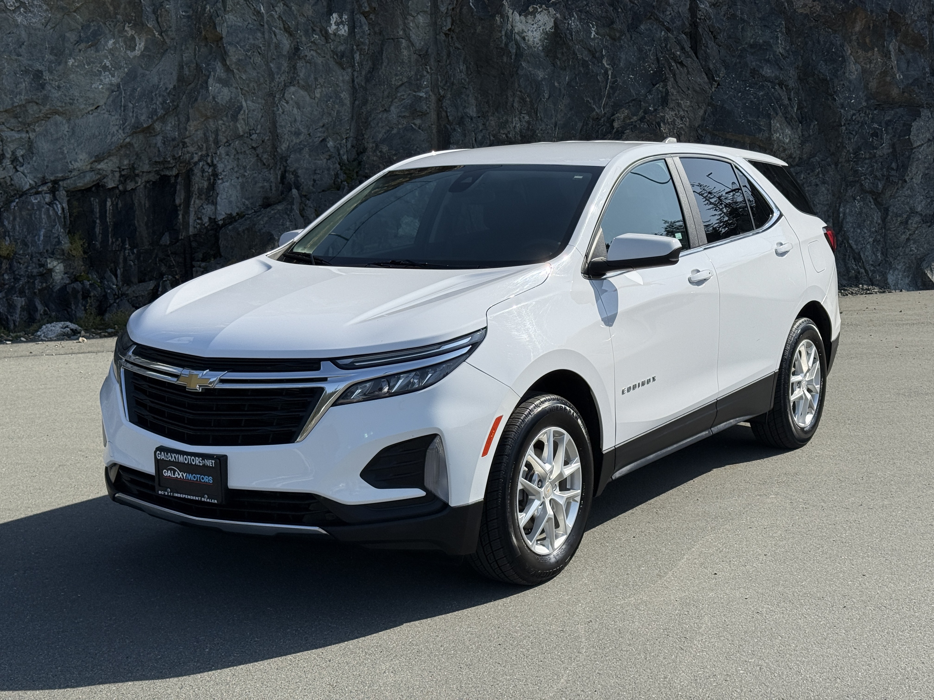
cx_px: 467
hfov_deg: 39.7
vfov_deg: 30.3
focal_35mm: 48
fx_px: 1295
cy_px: 350
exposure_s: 1/6024
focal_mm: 6.76
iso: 64
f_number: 1.78
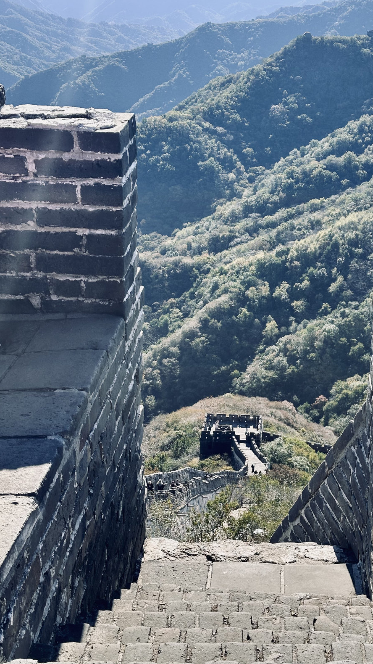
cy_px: 328
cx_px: 244
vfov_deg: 39.2
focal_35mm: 53
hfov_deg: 22.5
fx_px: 932
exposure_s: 1/1517
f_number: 1.8
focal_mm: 6.9
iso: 64
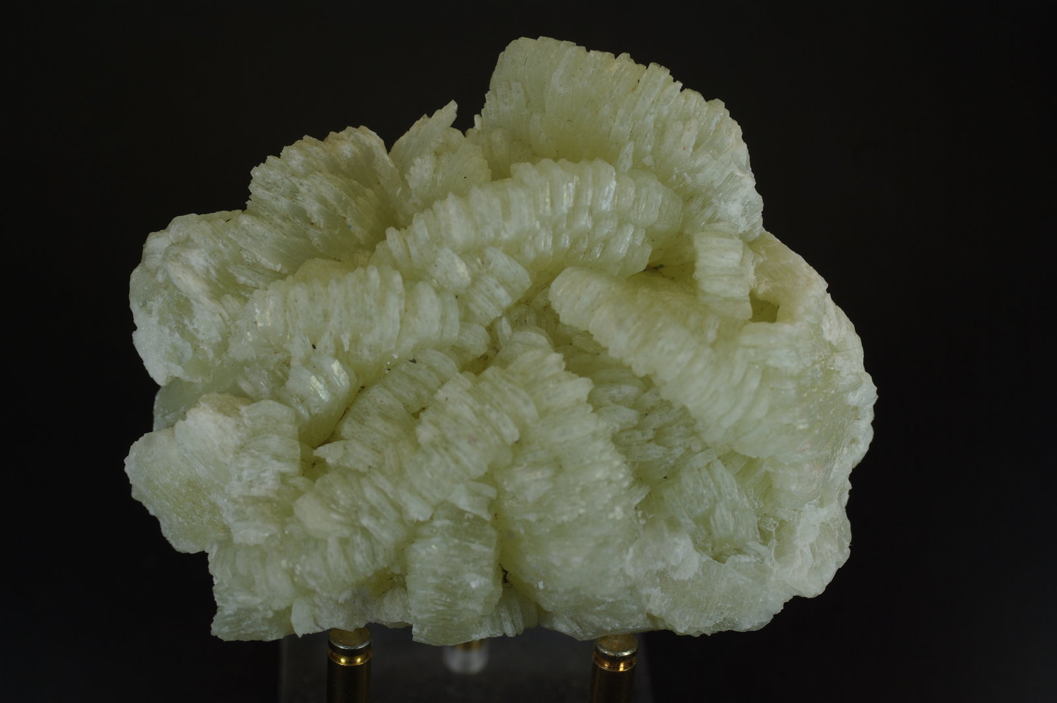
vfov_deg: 18.2
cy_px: 352
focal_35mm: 75
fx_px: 2200
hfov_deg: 27.0
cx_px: 528
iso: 100
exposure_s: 1/90
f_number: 8
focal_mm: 50
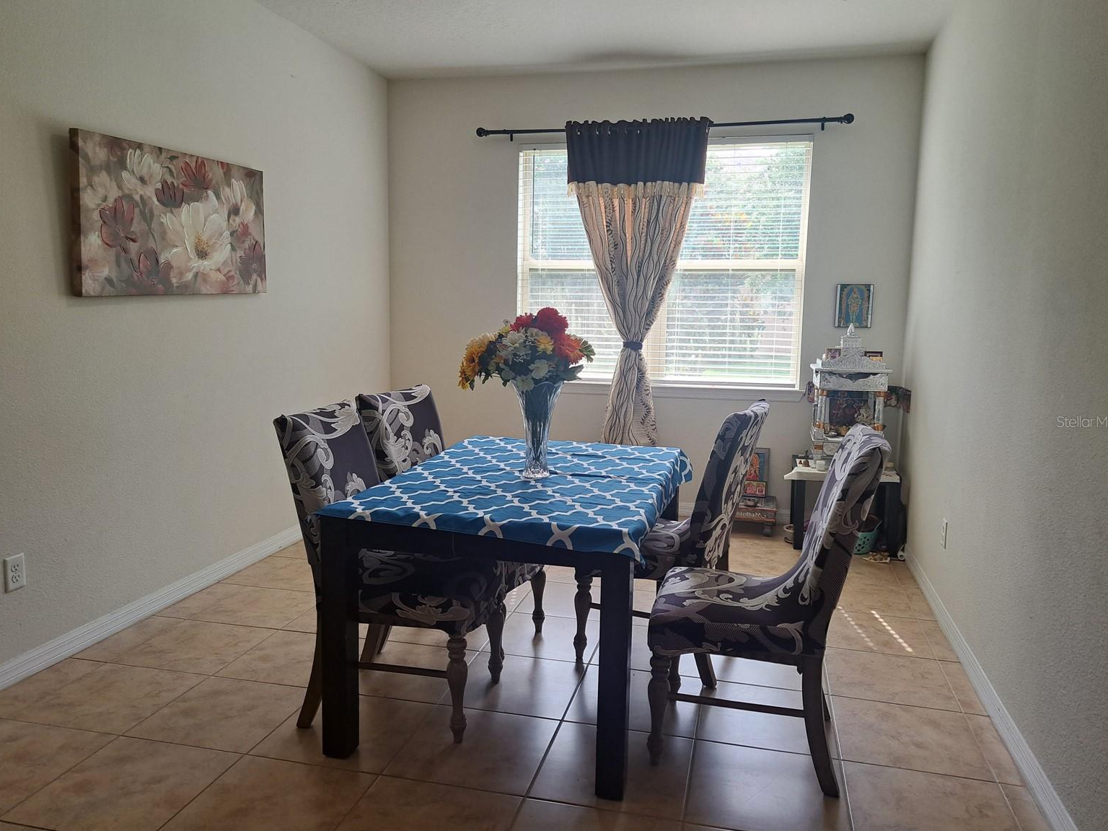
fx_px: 800
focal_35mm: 25
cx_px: 548
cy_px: 421
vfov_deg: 54.9
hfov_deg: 69.4
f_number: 1.8
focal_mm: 5.23
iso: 50
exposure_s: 1/120
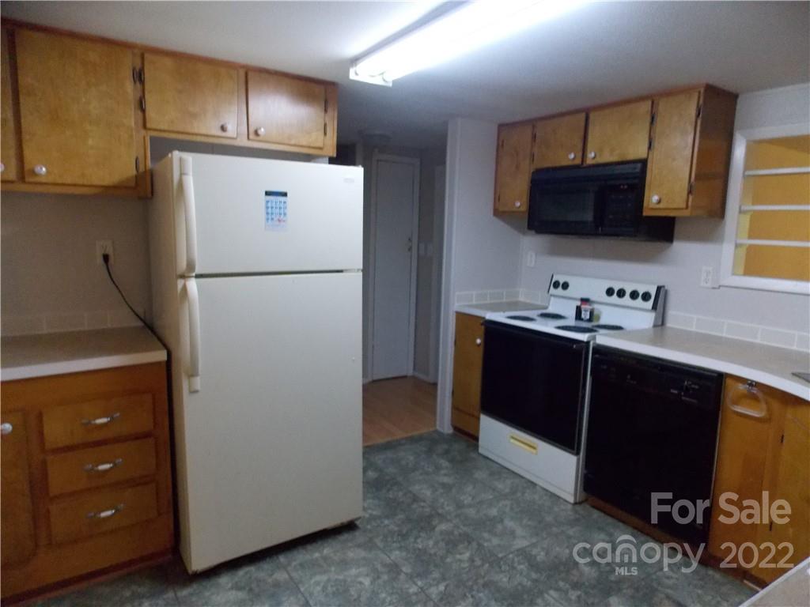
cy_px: 304
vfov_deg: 58.9
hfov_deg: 73.9
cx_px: 405
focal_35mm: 23
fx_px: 538
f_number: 3.1
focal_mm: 4
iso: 400
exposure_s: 1/20
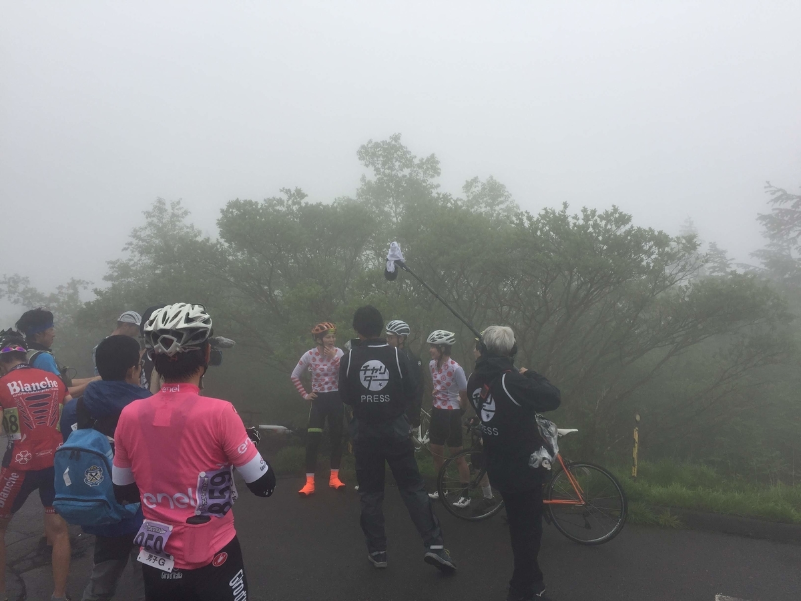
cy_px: 300
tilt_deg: +2.5
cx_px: 400
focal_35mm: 29
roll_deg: +4.0
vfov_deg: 48.2
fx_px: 671
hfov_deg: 61.7
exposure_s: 1/335
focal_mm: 4.15
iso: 32
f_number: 2.2
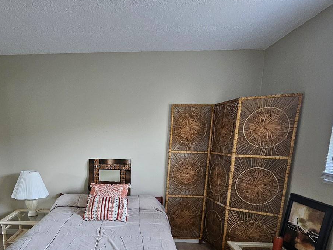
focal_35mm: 23
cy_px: 192
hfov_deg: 72.4
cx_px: 121
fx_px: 221
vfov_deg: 55.6
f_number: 2.2
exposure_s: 1/40
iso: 320
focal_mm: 2.2
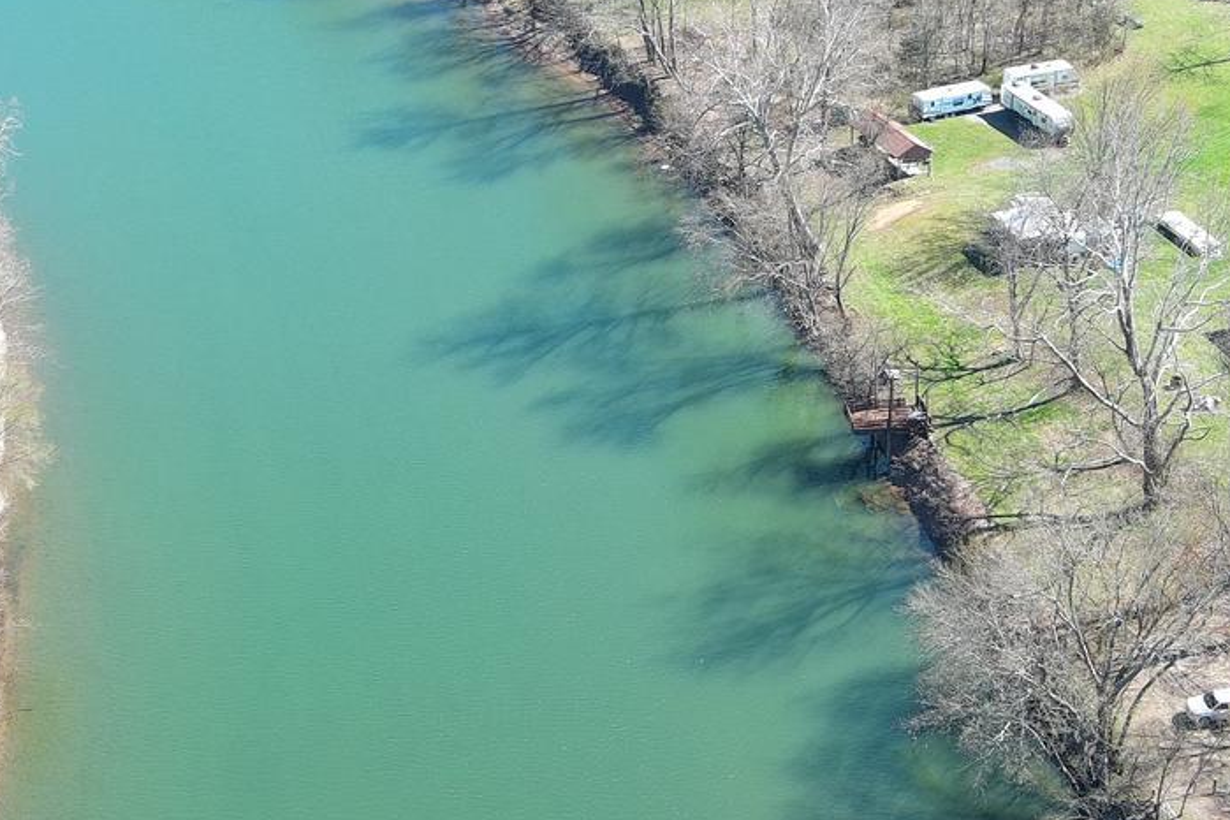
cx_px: 524
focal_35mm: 85
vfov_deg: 16.0
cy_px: 166
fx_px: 2904
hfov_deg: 23.9
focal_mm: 10.57
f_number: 2.8
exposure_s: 1/274
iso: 100
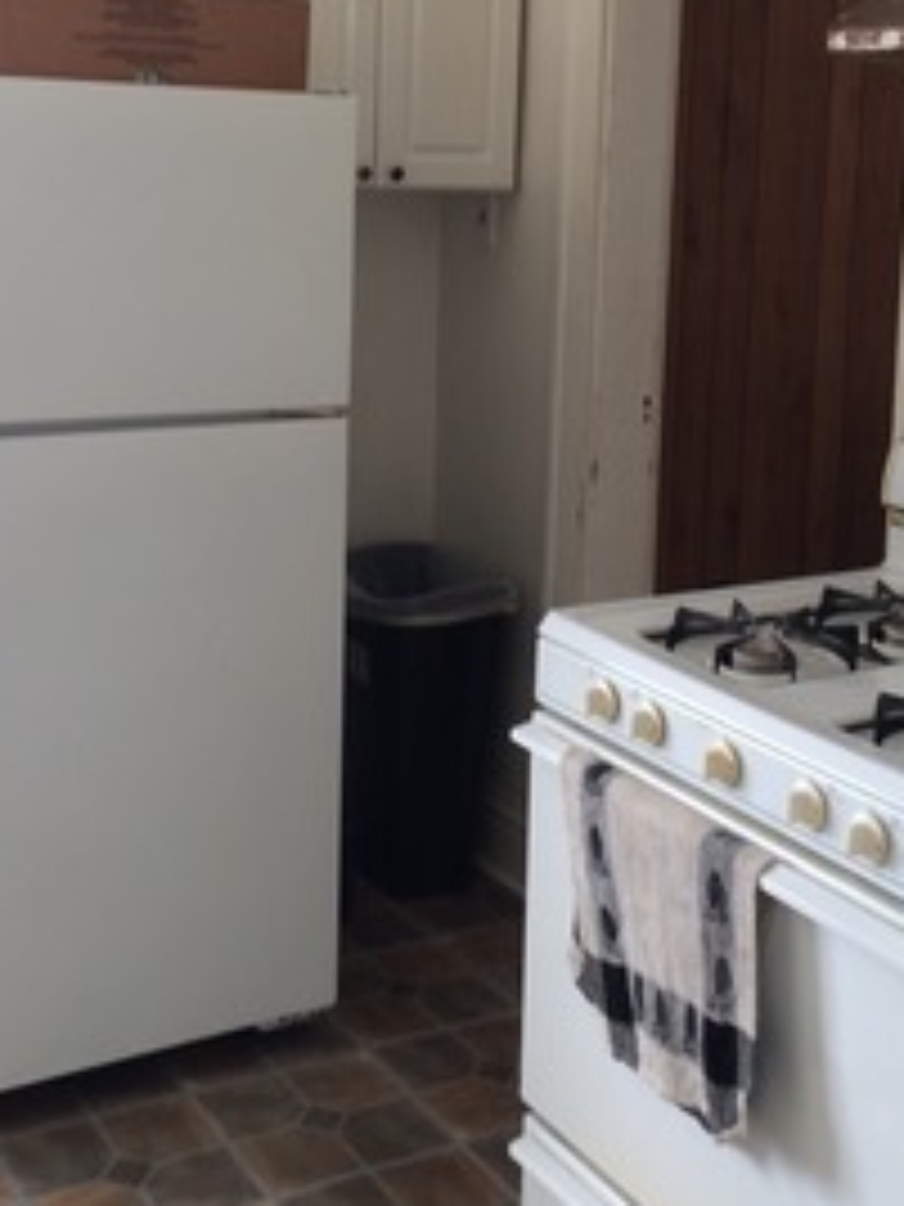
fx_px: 1811
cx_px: 468
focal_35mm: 52
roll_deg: +0.1
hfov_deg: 28.0
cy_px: 382
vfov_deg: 36.4
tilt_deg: -7.4
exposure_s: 1/60
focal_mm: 4.15
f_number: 2.2
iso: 40
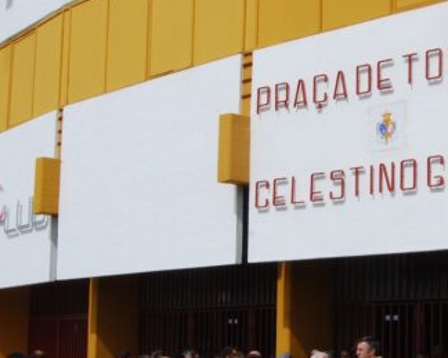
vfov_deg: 17.2
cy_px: 222
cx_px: 405
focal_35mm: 89
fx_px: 1180
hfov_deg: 21.0
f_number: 22
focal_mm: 20
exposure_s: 1/100
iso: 200
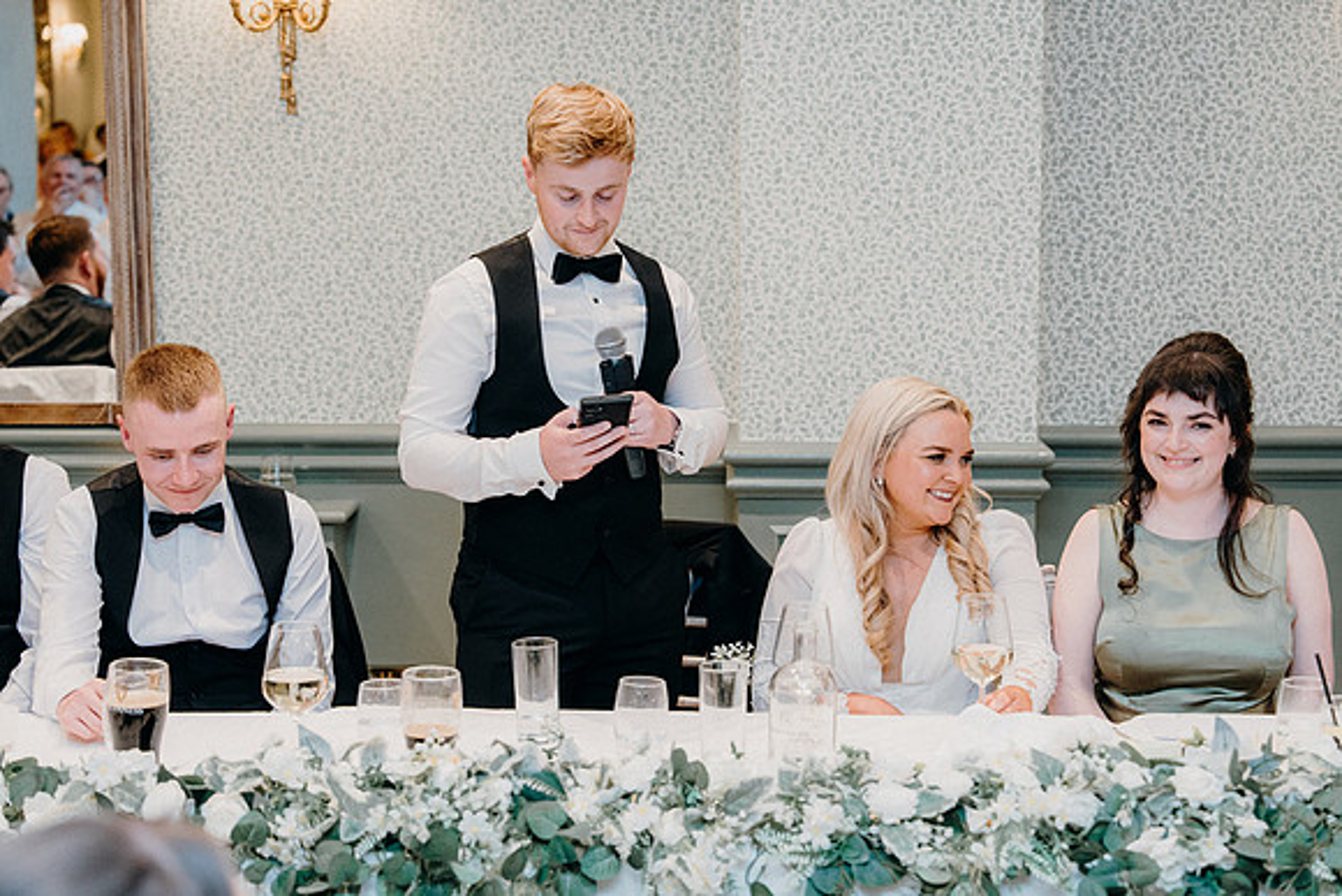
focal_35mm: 68
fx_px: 2535
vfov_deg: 20.0
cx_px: 671
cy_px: 448
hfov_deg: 29.6
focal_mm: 68
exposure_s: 1/160
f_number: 3.5
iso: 2500
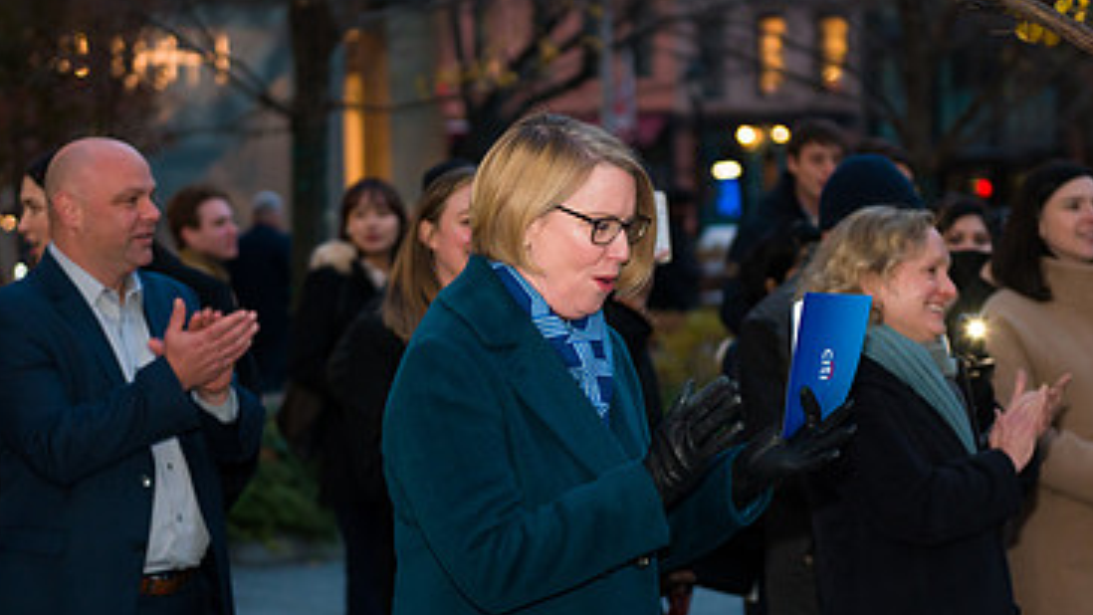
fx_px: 3362
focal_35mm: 116
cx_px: 532
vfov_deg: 10.4
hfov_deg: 18.5
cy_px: 409
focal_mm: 70
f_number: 4
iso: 1600
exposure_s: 1/200
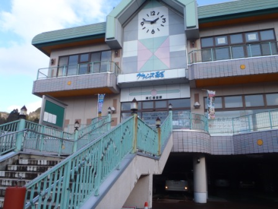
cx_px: 139
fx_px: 225
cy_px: 104
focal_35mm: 28
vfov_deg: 49.7
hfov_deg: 63.4
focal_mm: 5
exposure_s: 1/200
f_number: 3.9
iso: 80
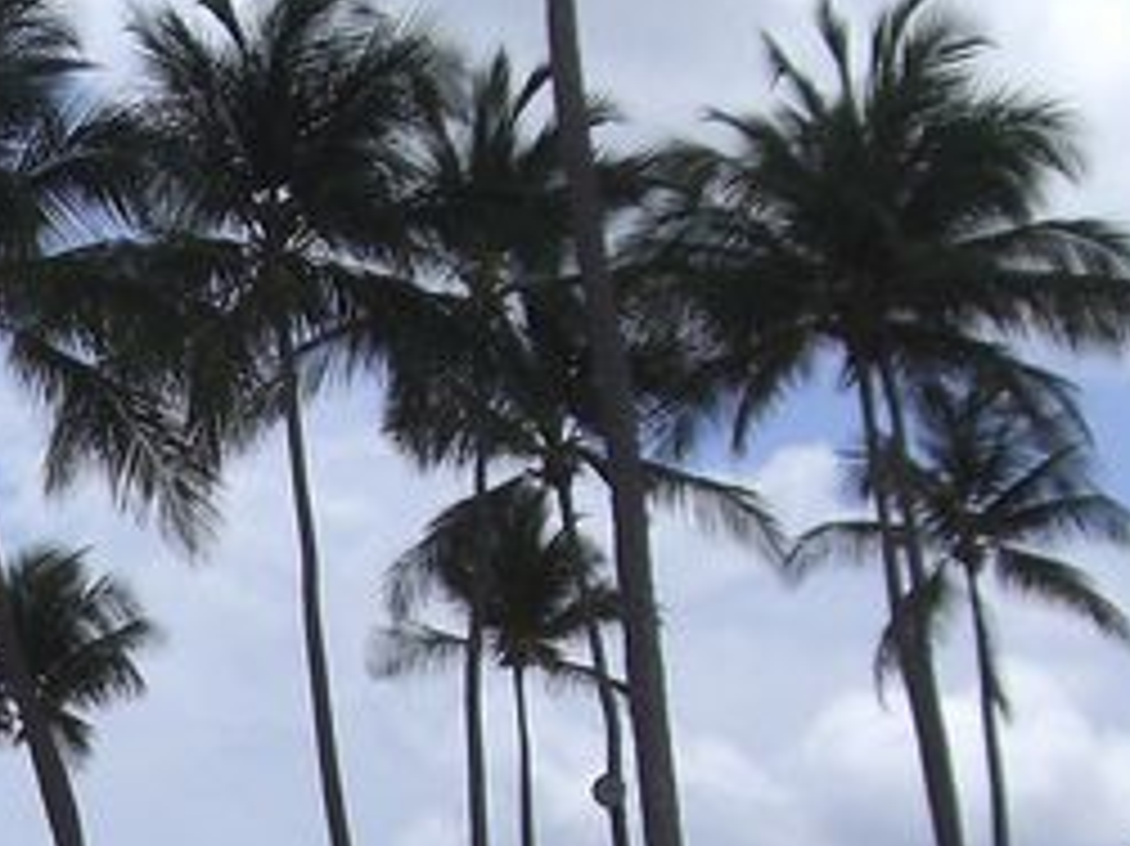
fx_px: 5057
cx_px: -176
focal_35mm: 155
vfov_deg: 9.5
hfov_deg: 12.5
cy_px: 891
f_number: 8
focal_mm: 6.2
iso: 64
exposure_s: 1/200
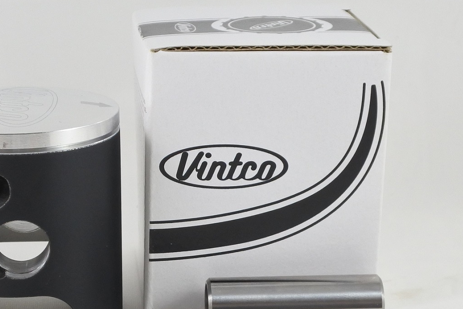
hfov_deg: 26.4
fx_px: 978
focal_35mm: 76
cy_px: 195
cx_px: 124
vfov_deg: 17.9
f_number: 4.2
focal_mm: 15.7
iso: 450
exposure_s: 1/125
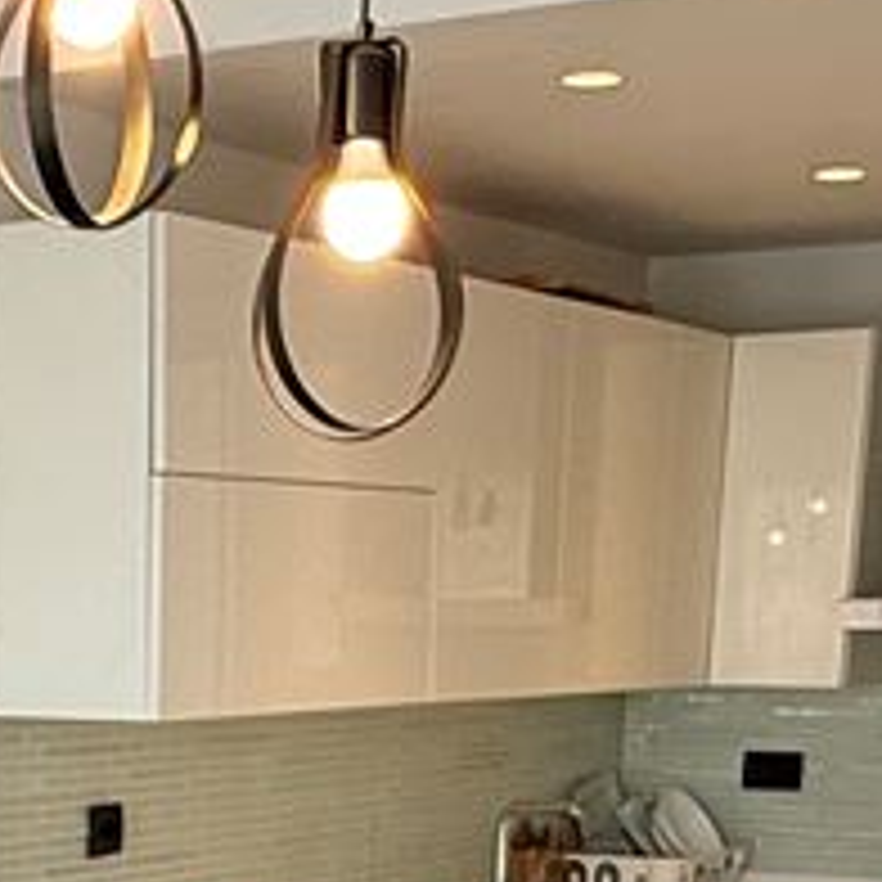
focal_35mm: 91
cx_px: 112
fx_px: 2623
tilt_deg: -17.6
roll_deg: -0.3
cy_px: 1426
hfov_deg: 18.8
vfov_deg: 16.8
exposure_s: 1/100
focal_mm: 2.22
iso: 125
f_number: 2.2
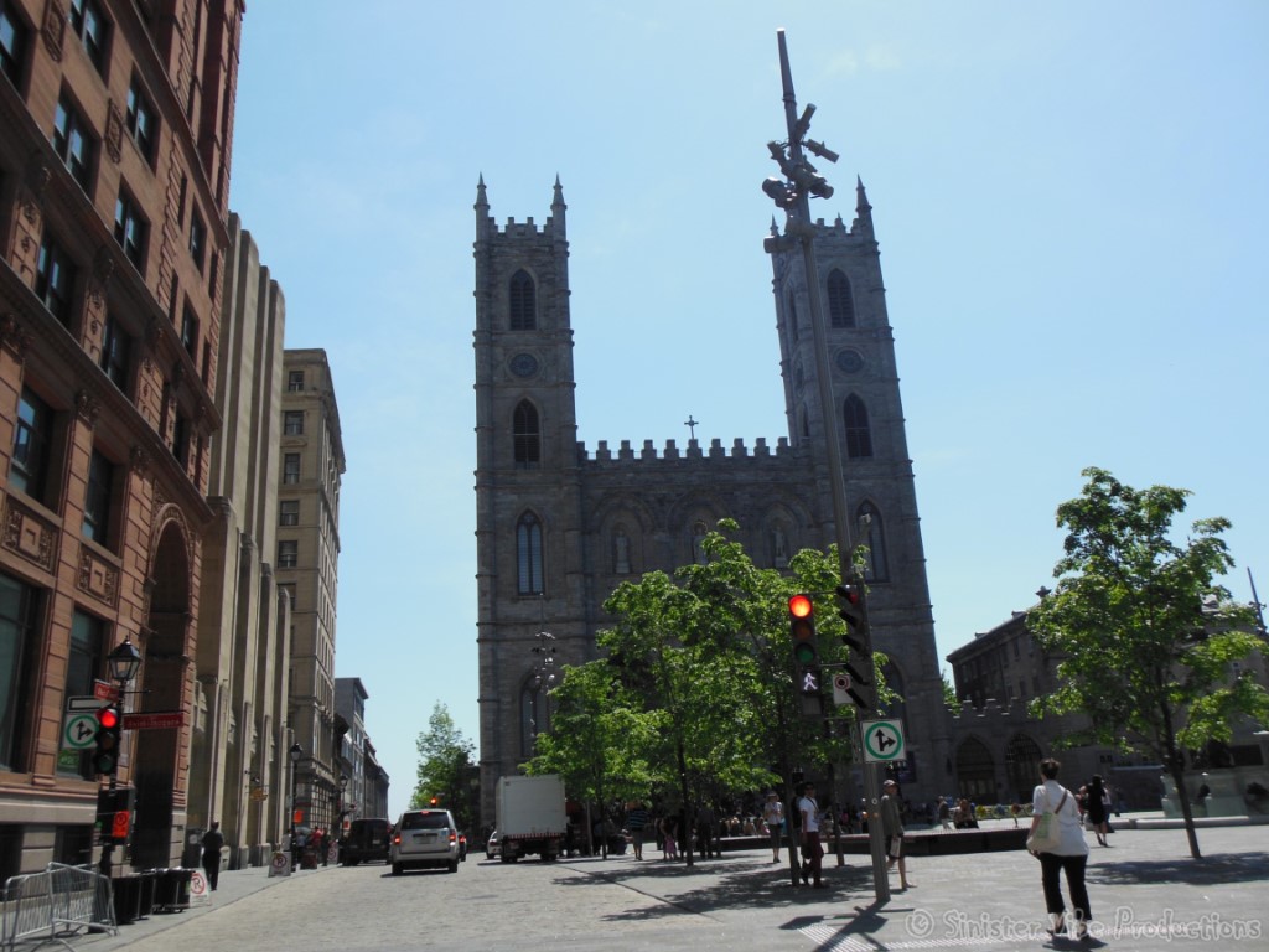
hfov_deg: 61.7
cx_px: 634
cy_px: 476
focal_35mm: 29
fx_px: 1063
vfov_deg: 48.2
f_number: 3.3
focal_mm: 5.2
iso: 125
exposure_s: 1/2000
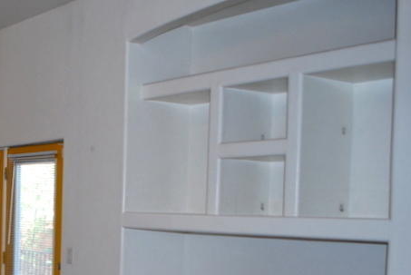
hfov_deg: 29.3
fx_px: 697
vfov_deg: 21.8
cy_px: 253
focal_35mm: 61
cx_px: -52
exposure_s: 1/60
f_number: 3.5
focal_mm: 18
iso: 200
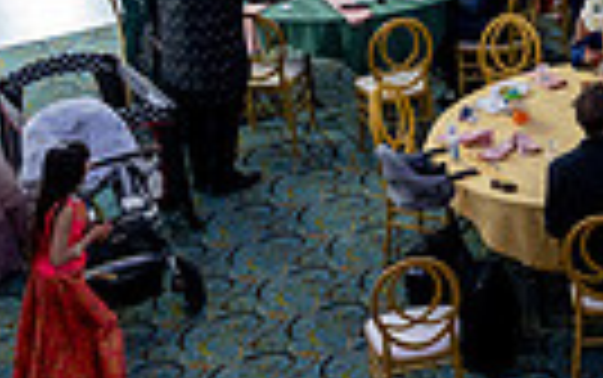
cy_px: -137
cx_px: 918
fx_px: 1743
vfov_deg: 12.0
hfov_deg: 17.5
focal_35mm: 106
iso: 1250
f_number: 2.8
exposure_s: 1/125
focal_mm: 24
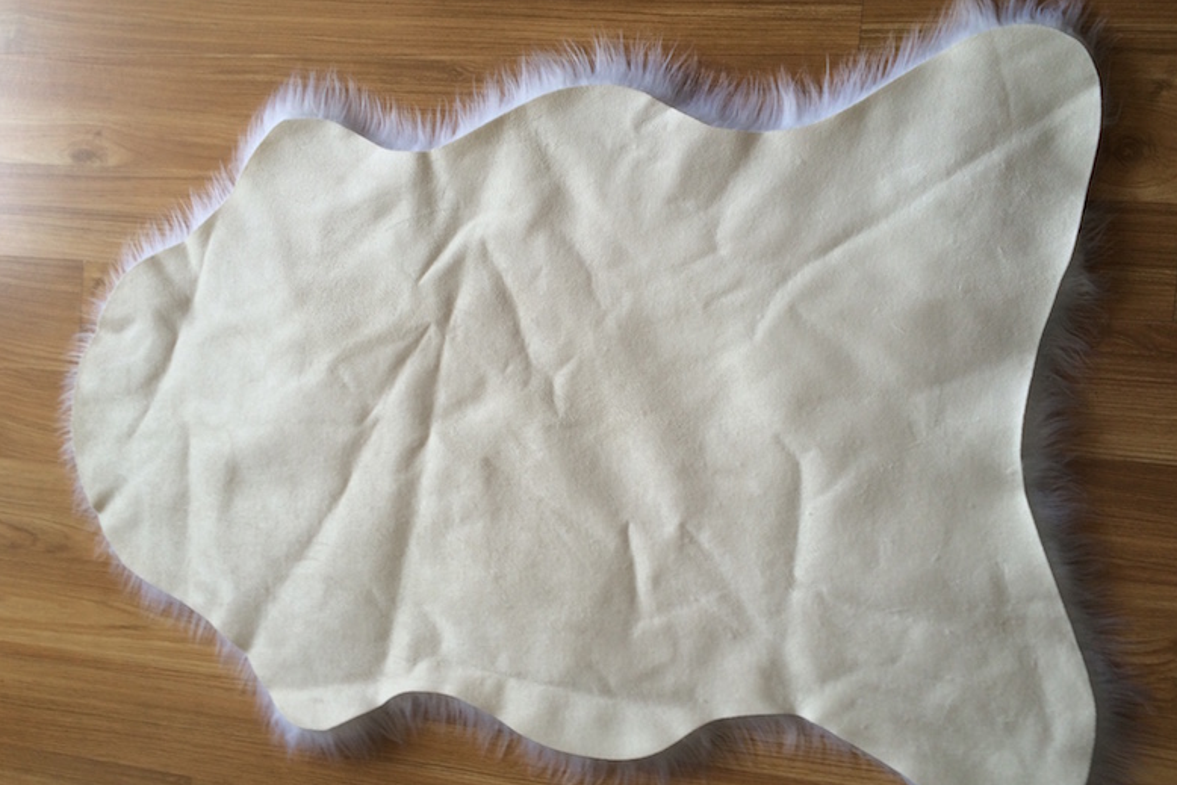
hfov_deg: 60.3
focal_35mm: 31
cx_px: 578
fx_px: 1014
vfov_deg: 42.3
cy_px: 430
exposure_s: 1/50
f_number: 2.2
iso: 32
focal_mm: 4.15
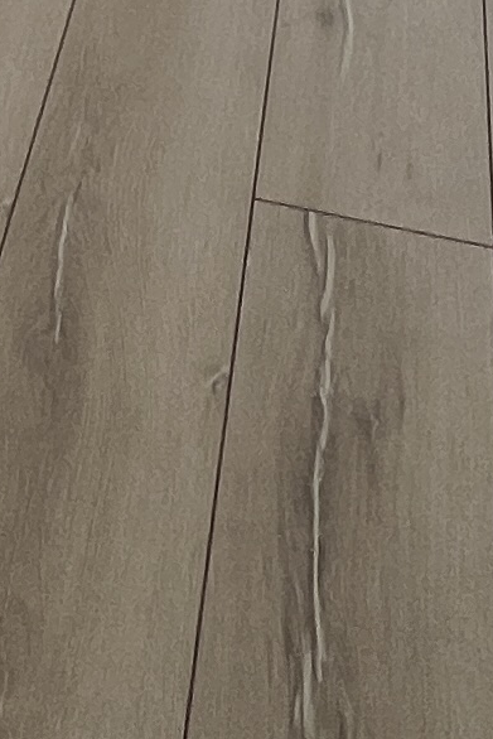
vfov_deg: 14.1
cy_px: -1085
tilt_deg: -3.3
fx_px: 1909
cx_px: -340
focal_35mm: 93
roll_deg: +1.3
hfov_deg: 13.5
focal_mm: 1.57
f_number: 1.8
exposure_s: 1/137
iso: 32
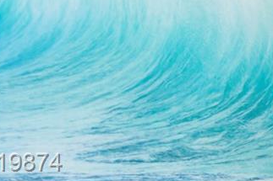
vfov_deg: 12.2
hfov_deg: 14.1
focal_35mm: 111
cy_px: 163
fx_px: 845
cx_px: 609
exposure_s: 1/200
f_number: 4
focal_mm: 15
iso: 400
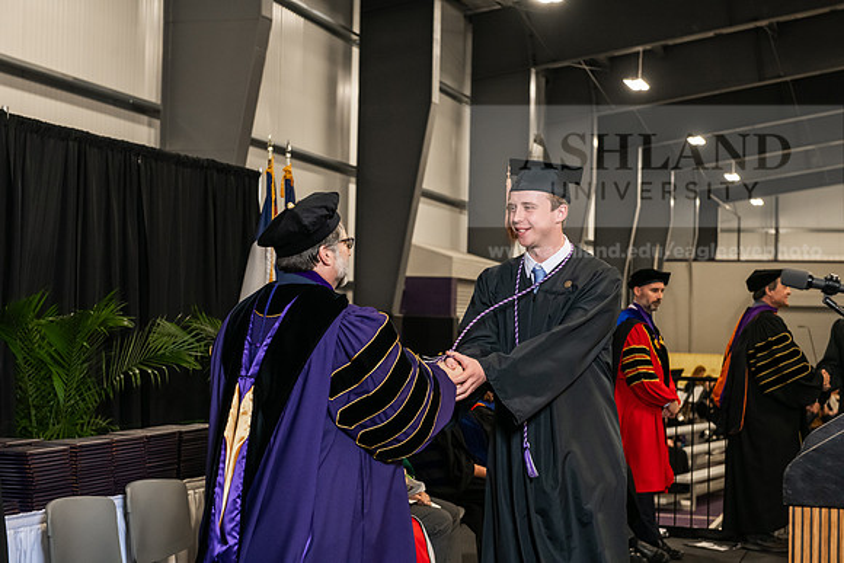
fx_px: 1454
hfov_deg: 32.4
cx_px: 422
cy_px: 282
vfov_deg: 21.9
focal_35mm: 62
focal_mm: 62
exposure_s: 1/200
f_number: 5
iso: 2500
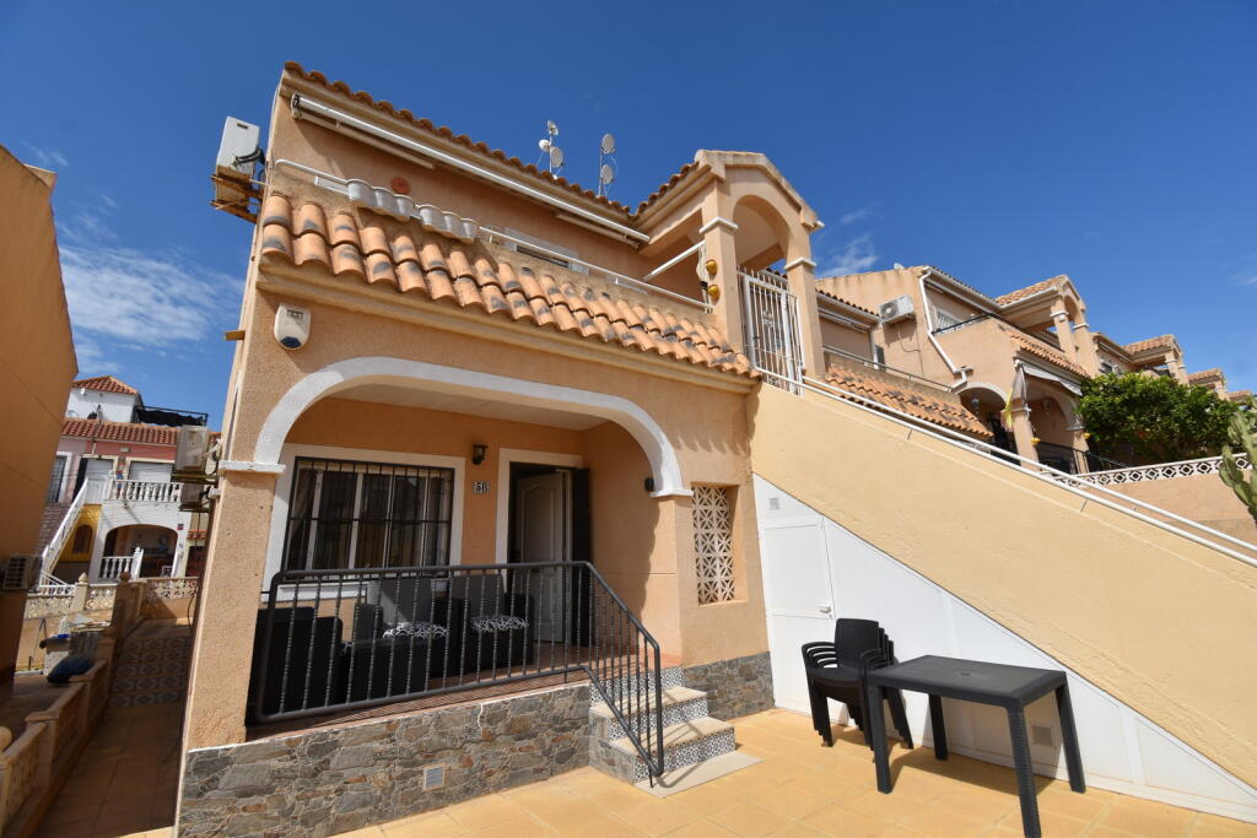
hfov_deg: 100.4
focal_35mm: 15
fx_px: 524
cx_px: 628
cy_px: 419
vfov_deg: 77.3
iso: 100
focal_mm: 10
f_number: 9
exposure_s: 1/320
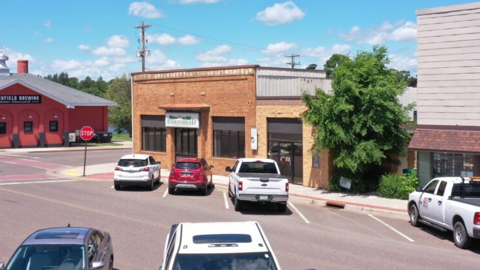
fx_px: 598
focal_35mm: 47
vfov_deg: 25.3
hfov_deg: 43.7
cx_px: 222
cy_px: 99
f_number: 10
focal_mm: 10.26
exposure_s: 1/120
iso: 100
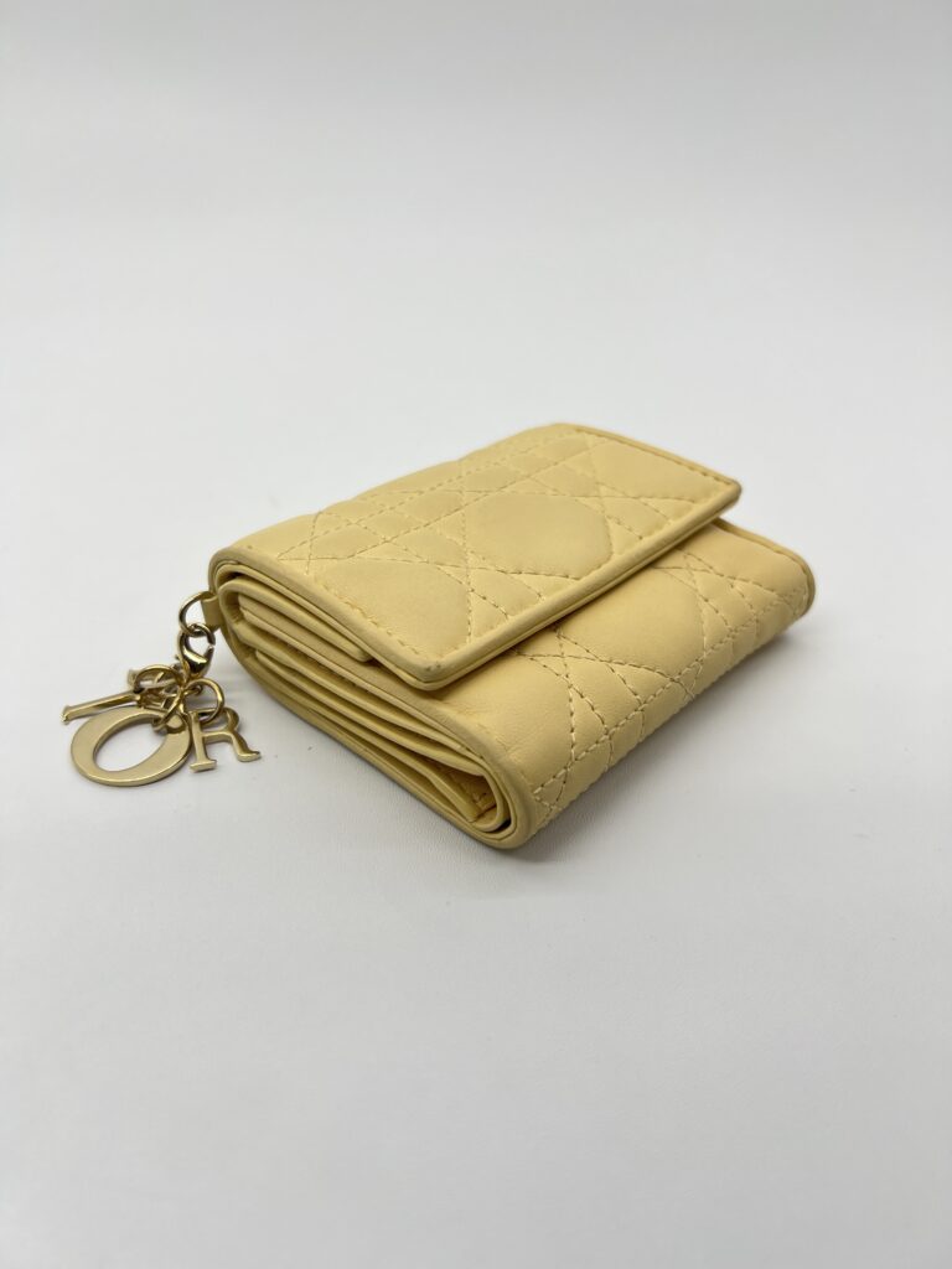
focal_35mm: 26
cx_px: 476
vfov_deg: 67.3
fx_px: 953
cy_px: 634
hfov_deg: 53.1
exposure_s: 1/242
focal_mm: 5.7
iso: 40
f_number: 1.5
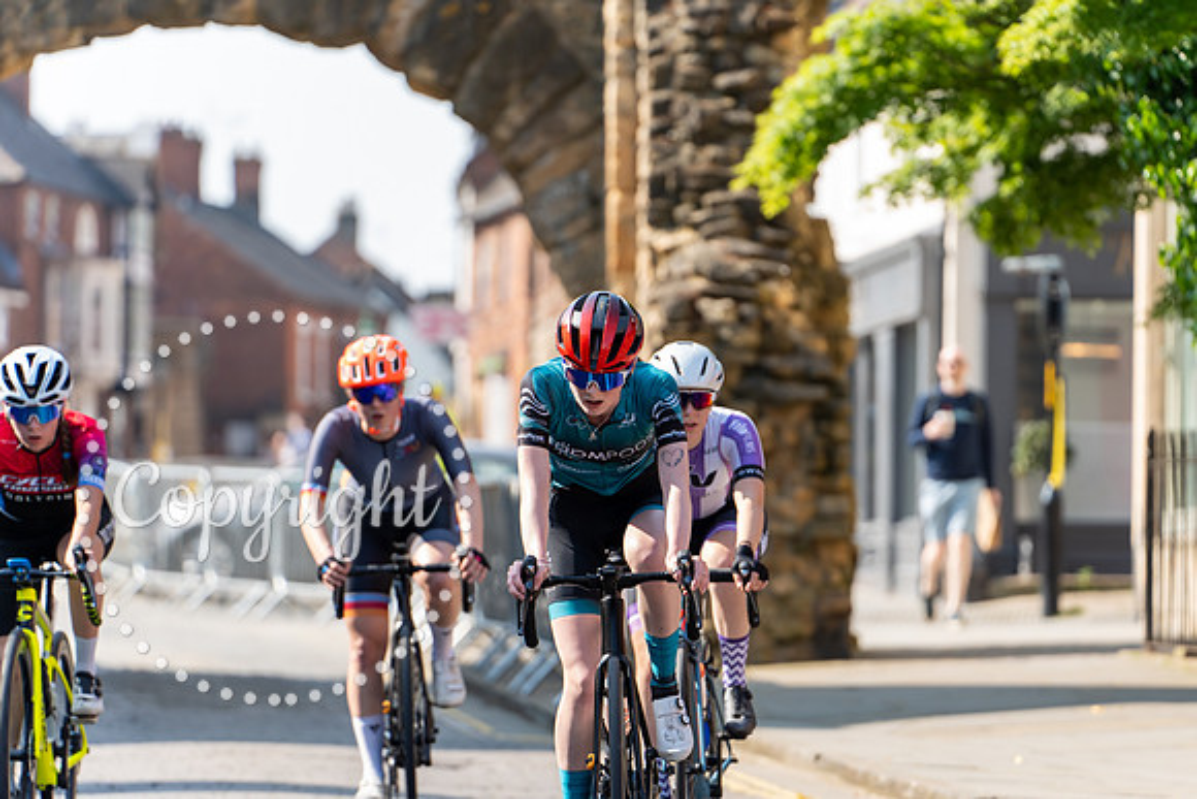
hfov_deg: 10.0
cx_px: 682
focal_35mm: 205
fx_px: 6818
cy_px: 455
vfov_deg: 6.7
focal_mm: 180
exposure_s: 1/640
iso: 200
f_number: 3.5
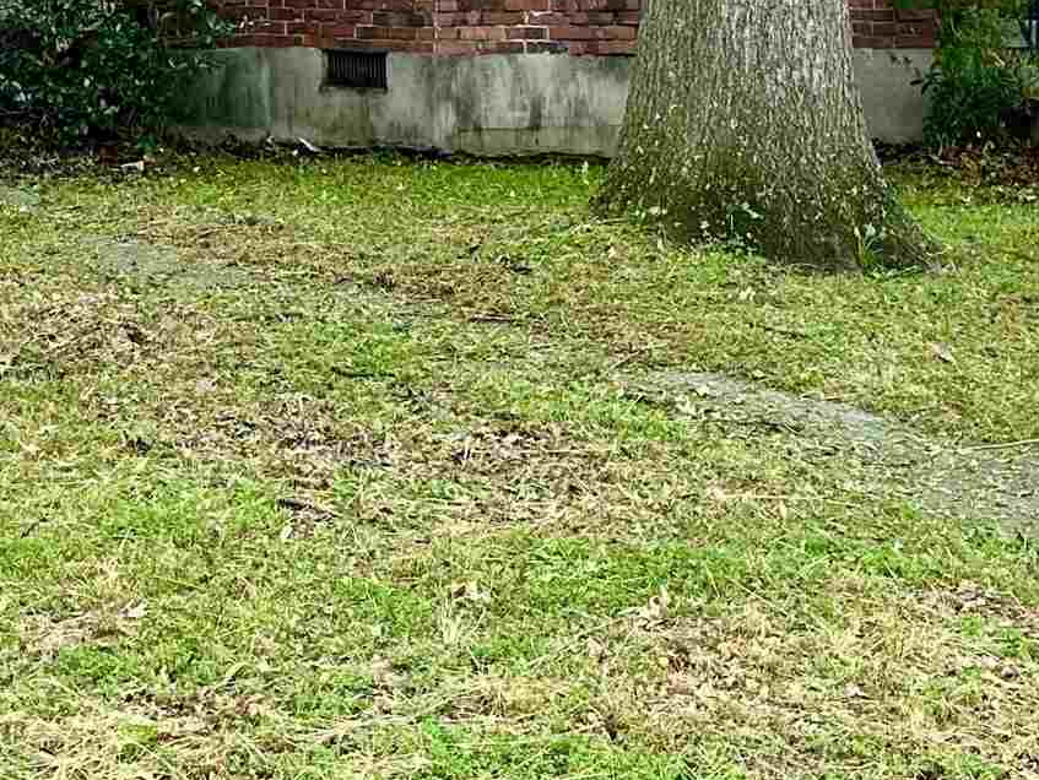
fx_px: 2612
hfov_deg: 22.3
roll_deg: +0.3
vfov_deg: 16.5
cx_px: 275
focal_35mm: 87
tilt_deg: +1.1
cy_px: -70
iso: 64
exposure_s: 1/217
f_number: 1.78
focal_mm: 6.86
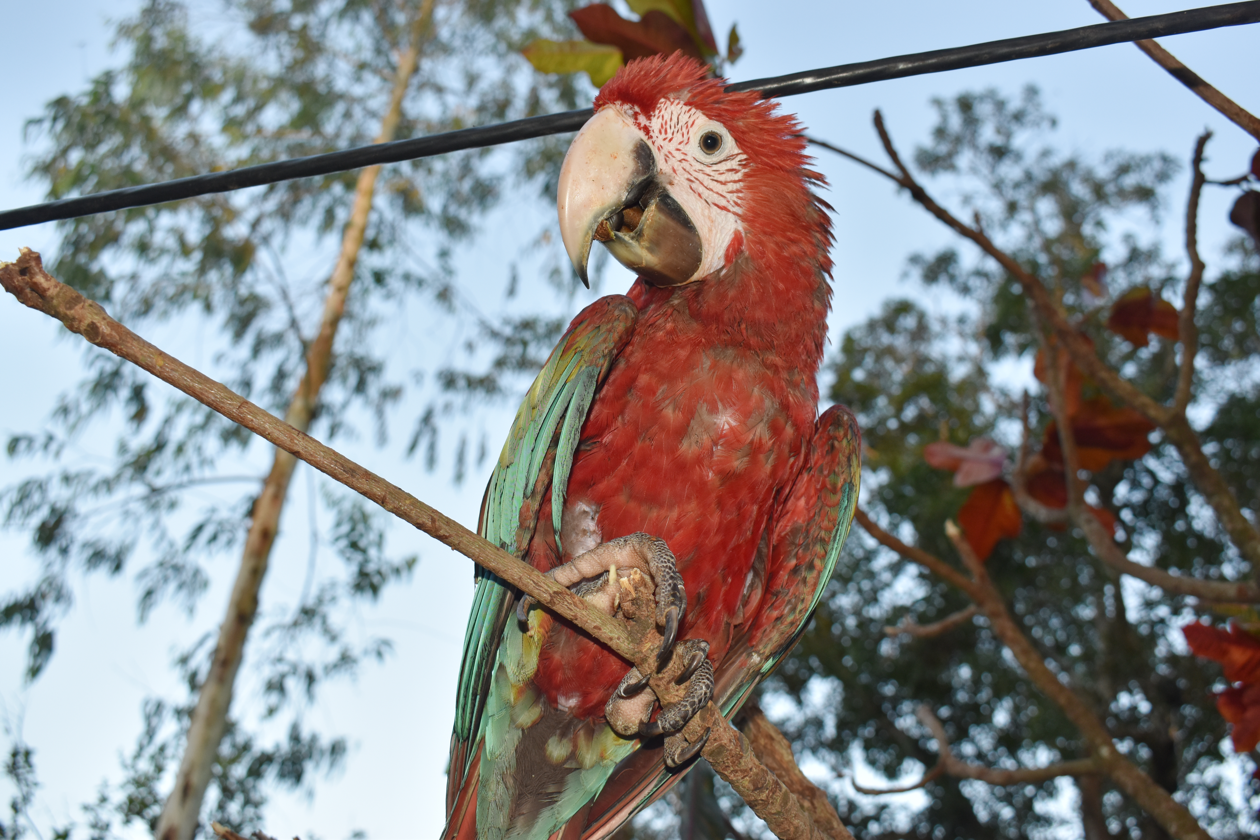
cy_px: 420
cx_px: 630
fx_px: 1312
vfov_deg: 35.5
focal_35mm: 38
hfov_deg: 51.3
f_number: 5.6
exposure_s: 1/125
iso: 400
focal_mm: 25
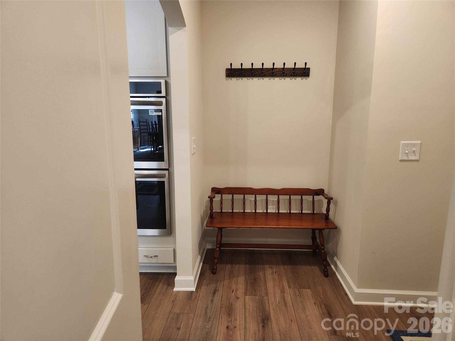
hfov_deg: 73.9
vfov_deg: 58.9
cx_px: 228
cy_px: 170
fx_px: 302
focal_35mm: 23
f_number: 1.8
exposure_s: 1/120
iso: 500
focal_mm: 5.4
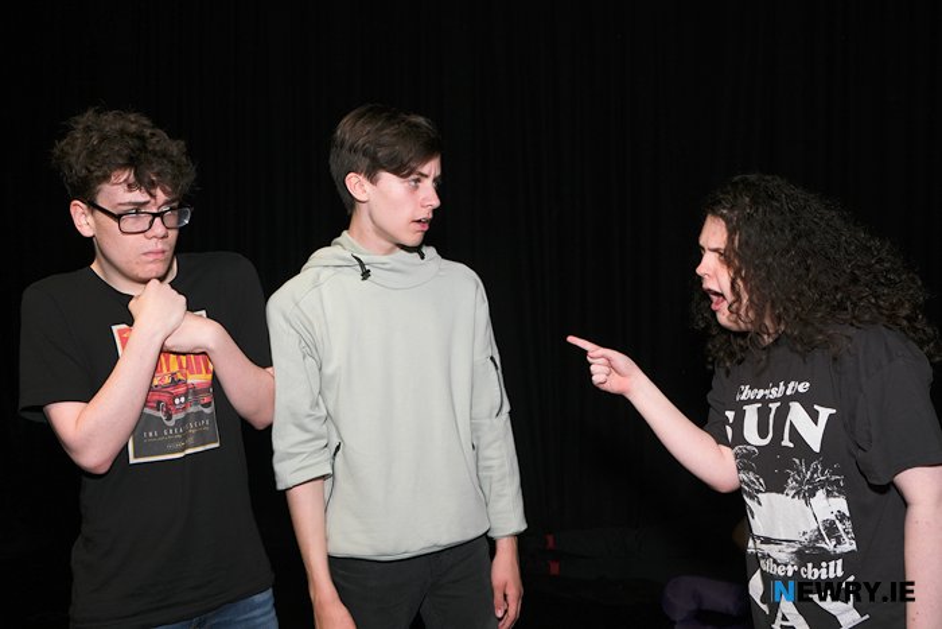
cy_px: 314
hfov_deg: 58.7
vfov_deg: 41.1
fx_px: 837
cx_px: 471
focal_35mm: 32
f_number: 4.5
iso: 400
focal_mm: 21.4
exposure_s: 1/125
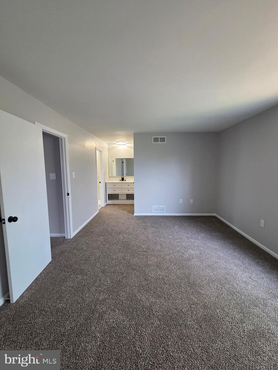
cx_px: 139
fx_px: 139
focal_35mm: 13
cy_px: 185
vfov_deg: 106.2
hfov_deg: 89.9
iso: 200
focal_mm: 2.2
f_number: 2.2
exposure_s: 1/60
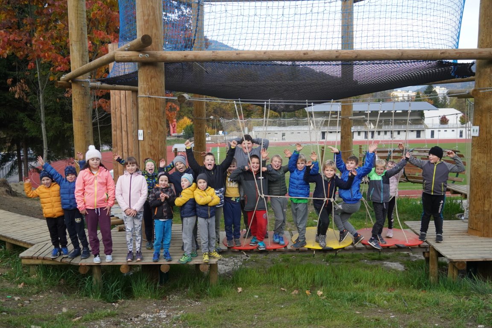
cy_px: 164
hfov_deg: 57.2
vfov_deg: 40.0
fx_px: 451
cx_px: 246
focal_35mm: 33
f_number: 4
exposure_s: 1/500
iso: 640
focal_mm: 22
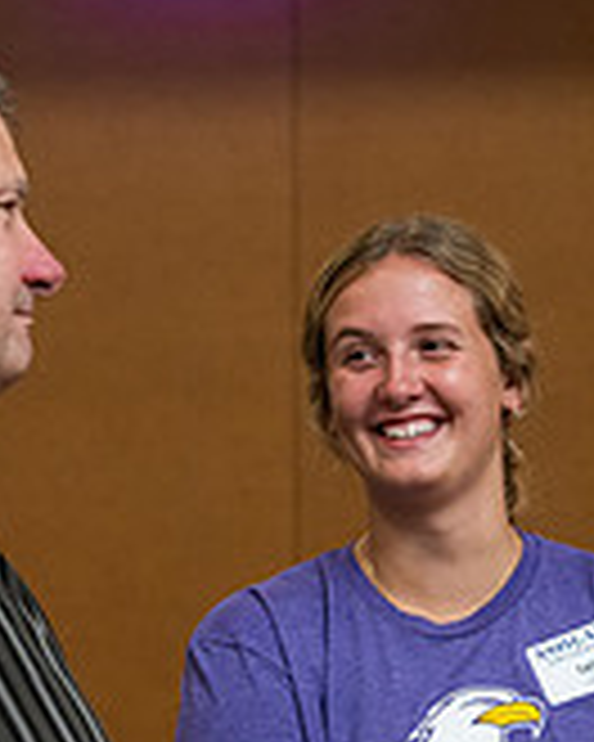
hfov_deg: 8.5
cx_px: 531
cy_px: 663
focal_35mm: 181
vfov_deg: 10.6
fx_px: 3977
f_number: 3.5
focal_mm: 55
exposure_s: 1/200
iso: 1600
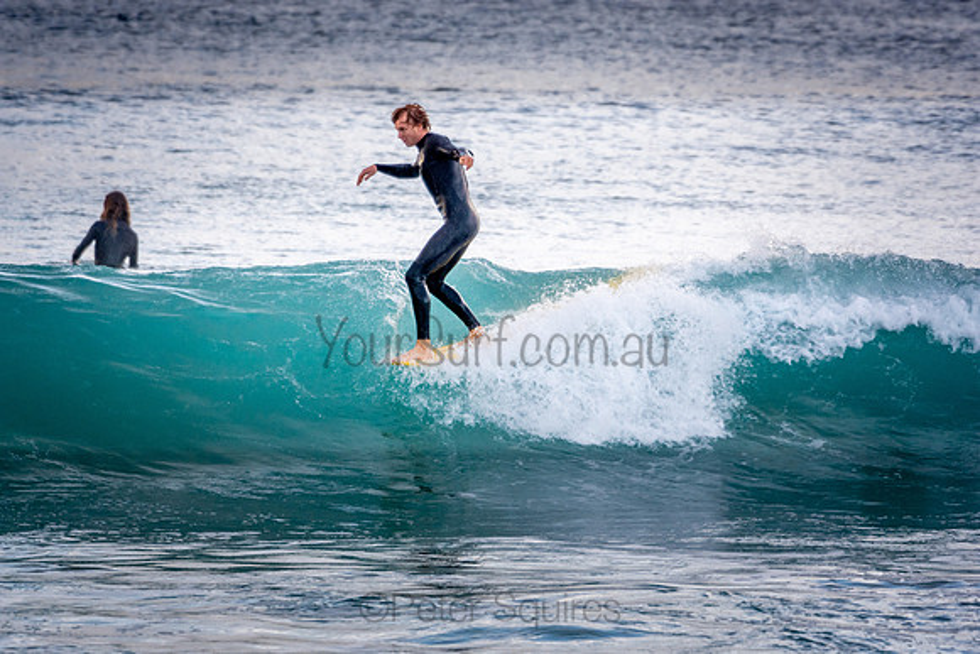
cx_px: 490
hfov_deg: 3.8
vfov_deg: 2.5
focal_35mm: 540
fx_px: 14703
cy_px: 327
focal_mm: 360
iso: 450
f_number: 5.6
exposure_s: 1/250
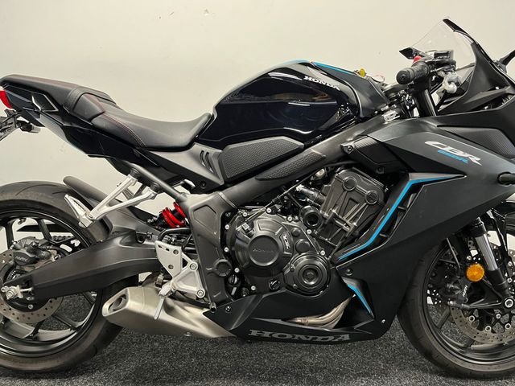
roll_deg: -0.7
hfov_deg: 67.3
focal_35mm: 26
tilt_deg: -7.8
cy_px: 193
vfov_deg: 53.1
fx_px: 387
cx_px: 258
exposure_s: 1/50
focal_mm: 5.1
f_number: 1.6
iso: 250
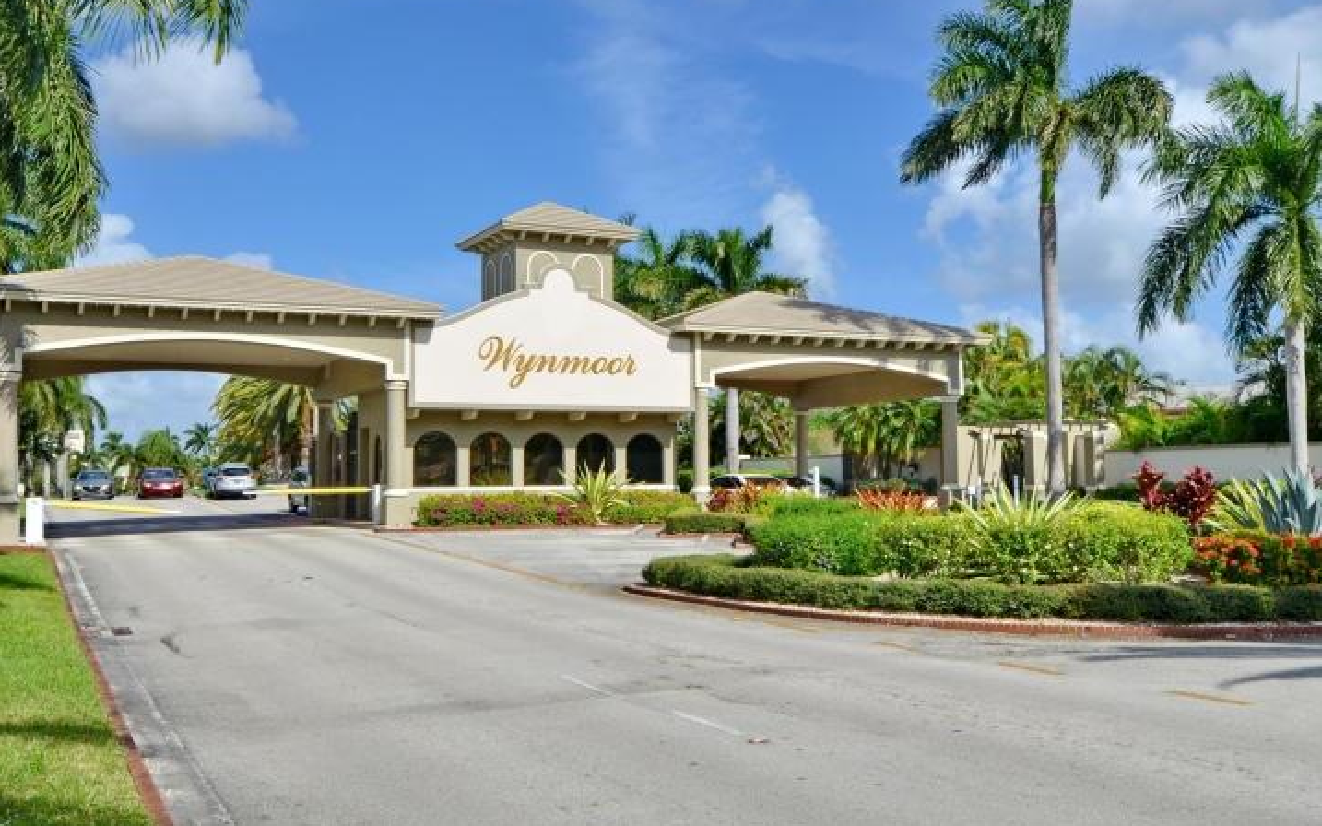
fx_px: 1333
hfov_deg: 52.8
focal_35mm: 37
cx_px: 664
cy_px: 391
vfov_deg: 34.4
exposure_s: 1/160
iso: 100
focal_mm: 24
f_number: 13
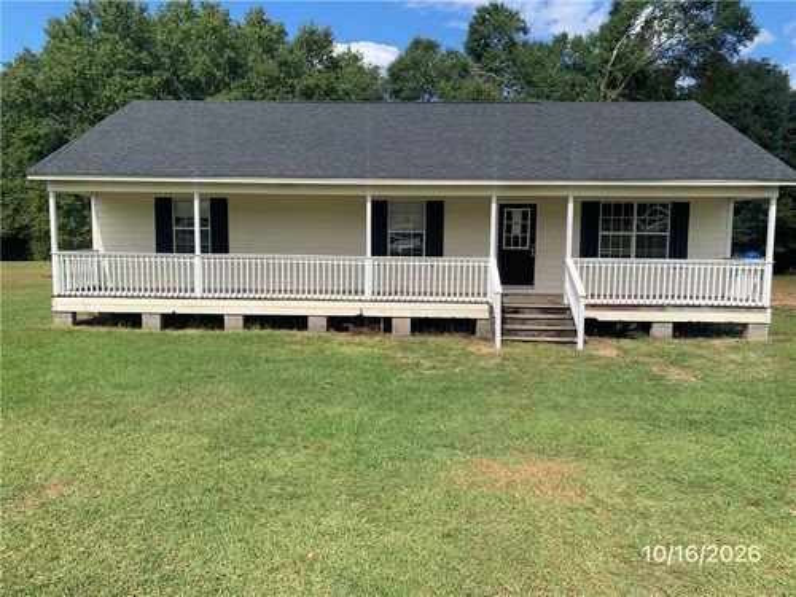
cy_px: 298
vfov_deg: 53.1
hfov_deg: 67.3
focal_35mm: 26
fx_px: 598
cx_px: 398
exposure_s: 1/2755
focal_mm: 4.25
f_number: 1.8
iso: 25
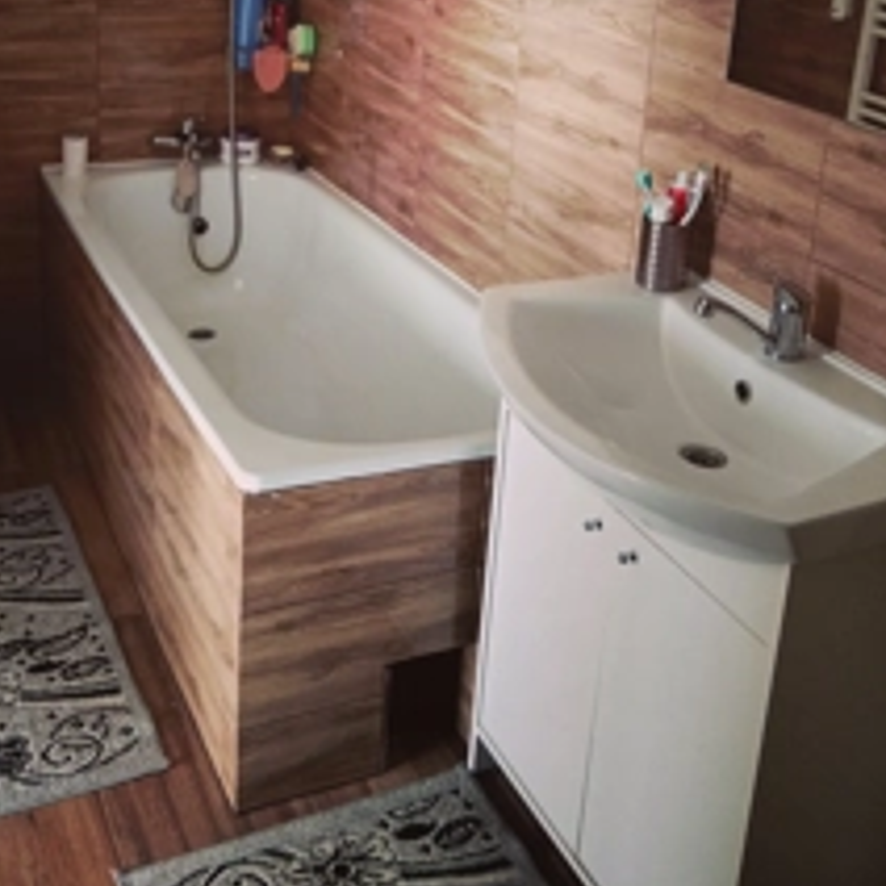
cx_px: 376
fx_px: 1303
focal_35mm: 45
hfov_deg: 37.5
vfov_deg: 36.2
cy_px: 163
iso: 450
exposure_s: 1/50
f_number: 1.9
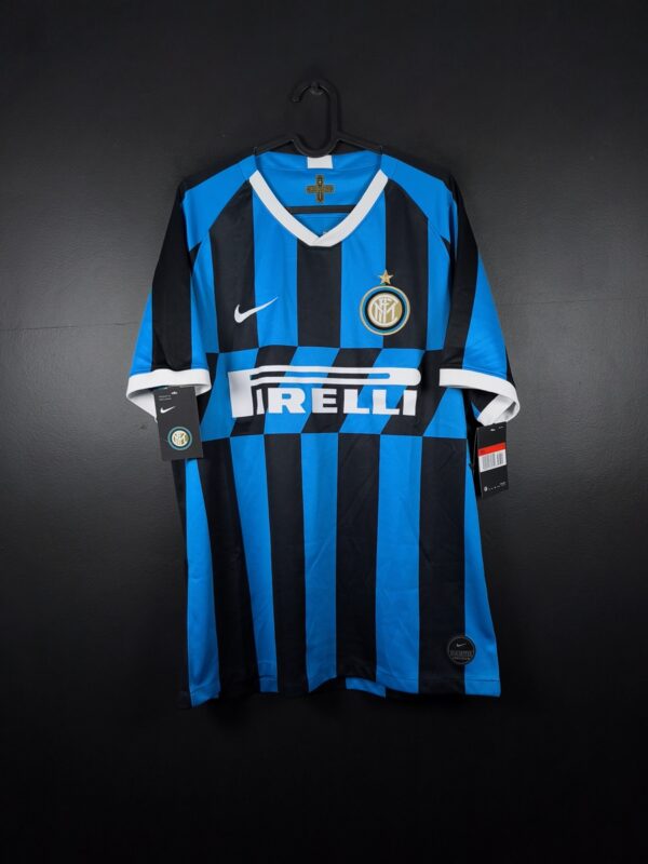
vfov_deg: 73.9
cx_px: 324
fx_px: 574
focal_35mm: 23
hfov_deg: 58.9
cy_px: 432
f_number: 1.6
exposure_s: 1/200
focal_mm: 6.57
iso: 400
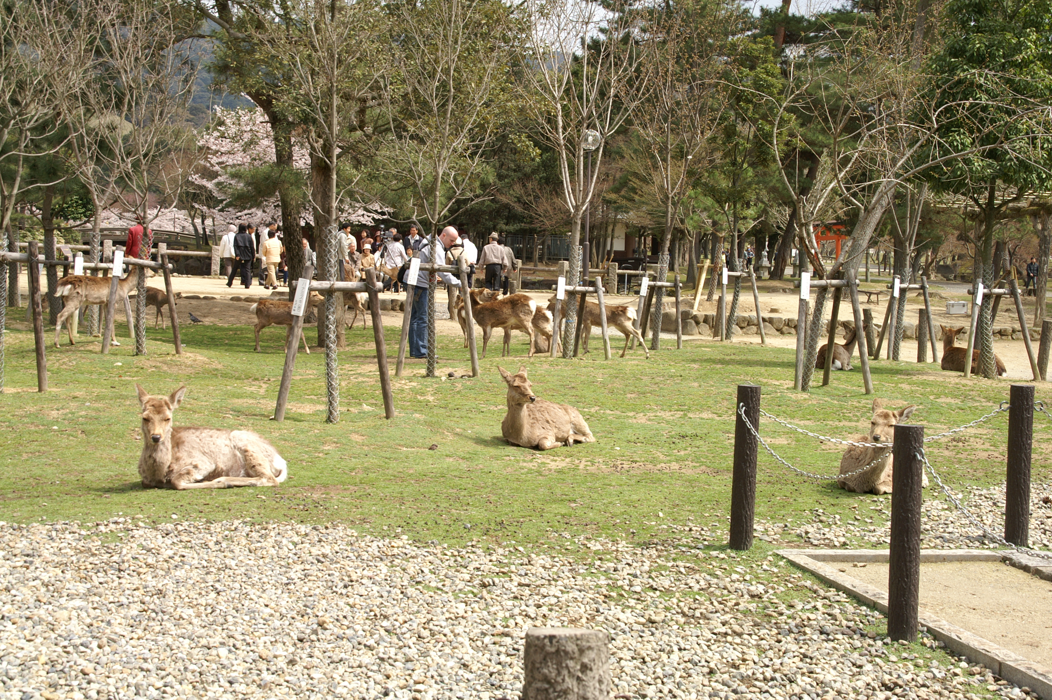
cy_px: 350
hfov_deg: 37.9
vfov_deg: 25.7
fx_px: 1533
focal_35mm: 52
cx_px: 526
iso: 100
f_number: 11
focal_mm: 35
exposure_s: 1/125
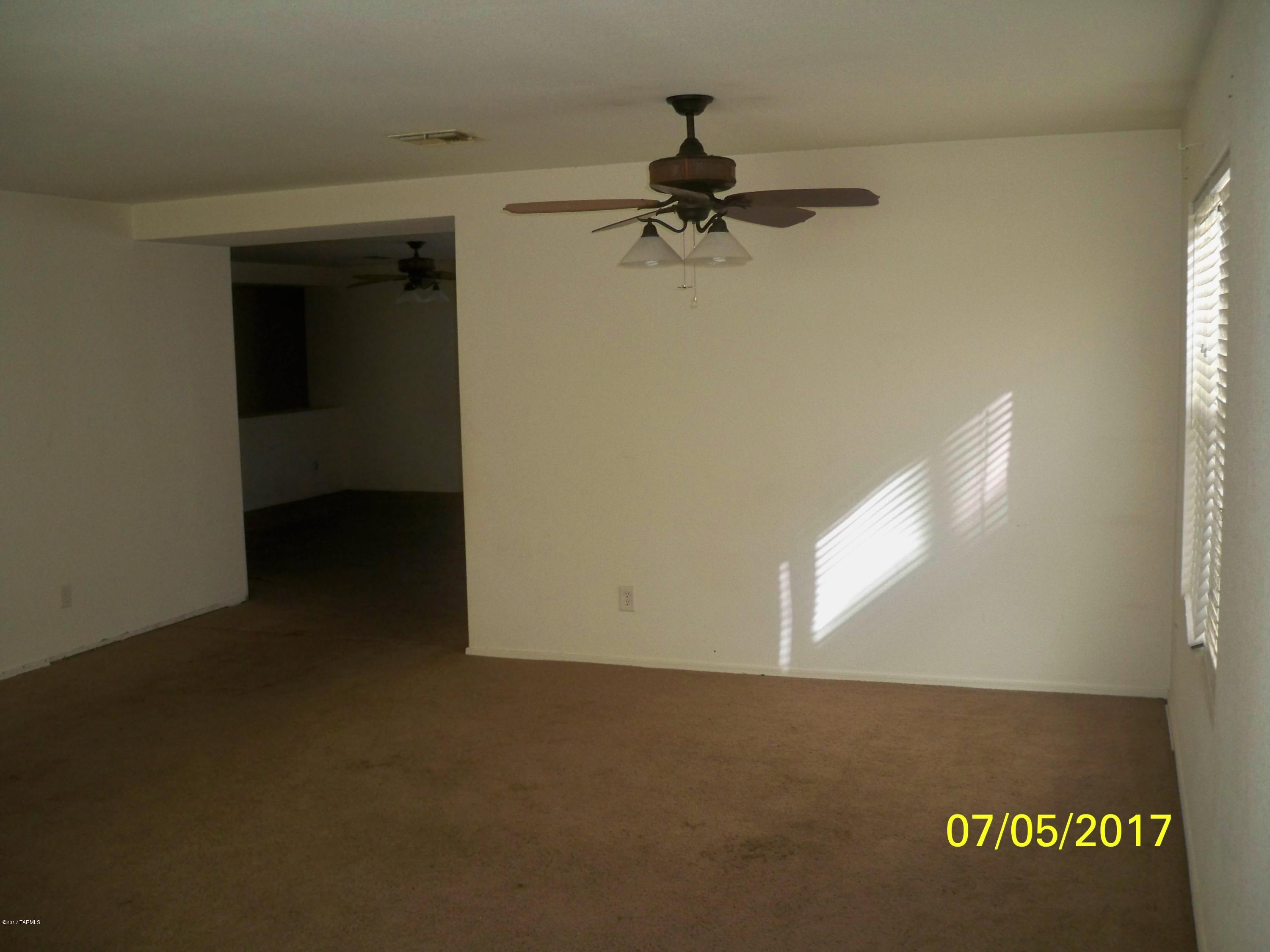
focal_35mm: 35
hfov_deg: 52.6
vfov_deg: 40.7
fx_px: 1284
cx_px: 635
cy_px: 476
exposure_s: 1/60
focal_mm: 6.3
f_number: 3.1
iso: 250
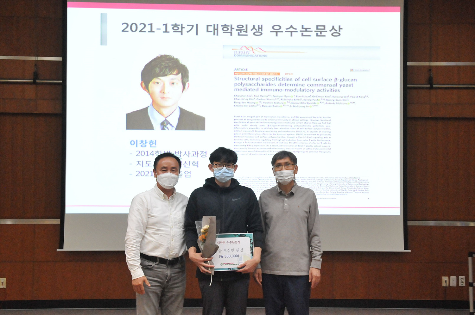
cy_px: 158
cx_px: 238
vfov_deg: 28.9
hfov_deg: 42.4
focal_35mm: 46
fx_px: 613
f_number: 5
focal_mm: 31
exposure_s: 1/100
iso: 3200
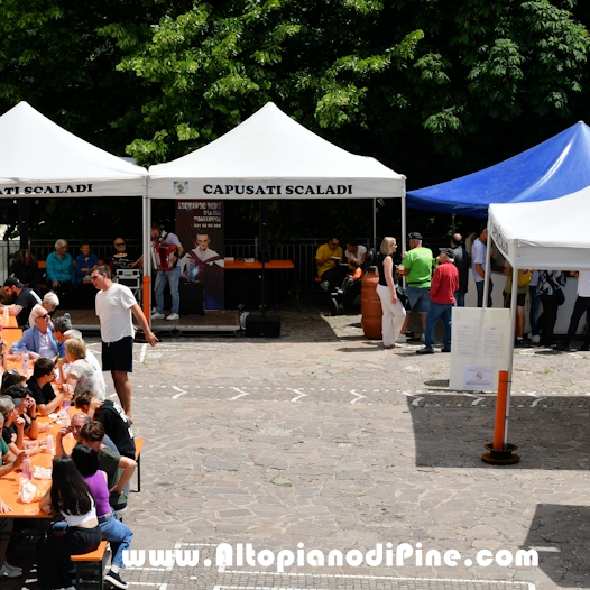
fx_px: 1793
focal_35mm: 93
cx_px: 330
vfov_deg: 18.7
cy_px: 294
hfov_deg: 18.7
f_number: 9
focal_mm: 48
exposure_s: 1/320
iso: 100
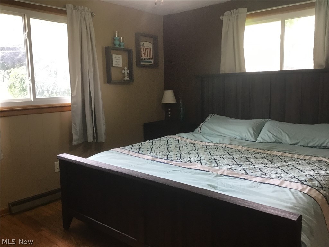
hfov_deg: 58.4
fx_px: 295
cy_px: 124
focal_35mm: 31
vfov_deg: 45.4
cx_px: 164
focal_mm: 3.3
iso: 40
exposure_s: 1/30
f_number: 2.4
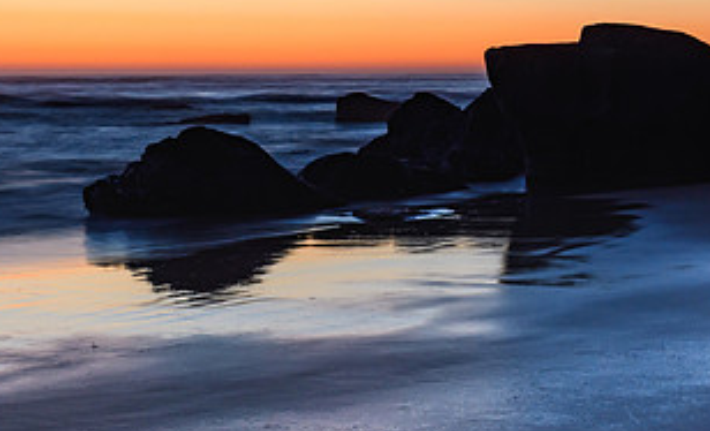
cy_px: 172
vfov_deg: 15.2
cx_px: 389
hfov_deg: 24.8
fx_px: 1612
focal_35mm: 84
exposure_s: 4
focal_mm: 27
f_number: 8
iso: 400
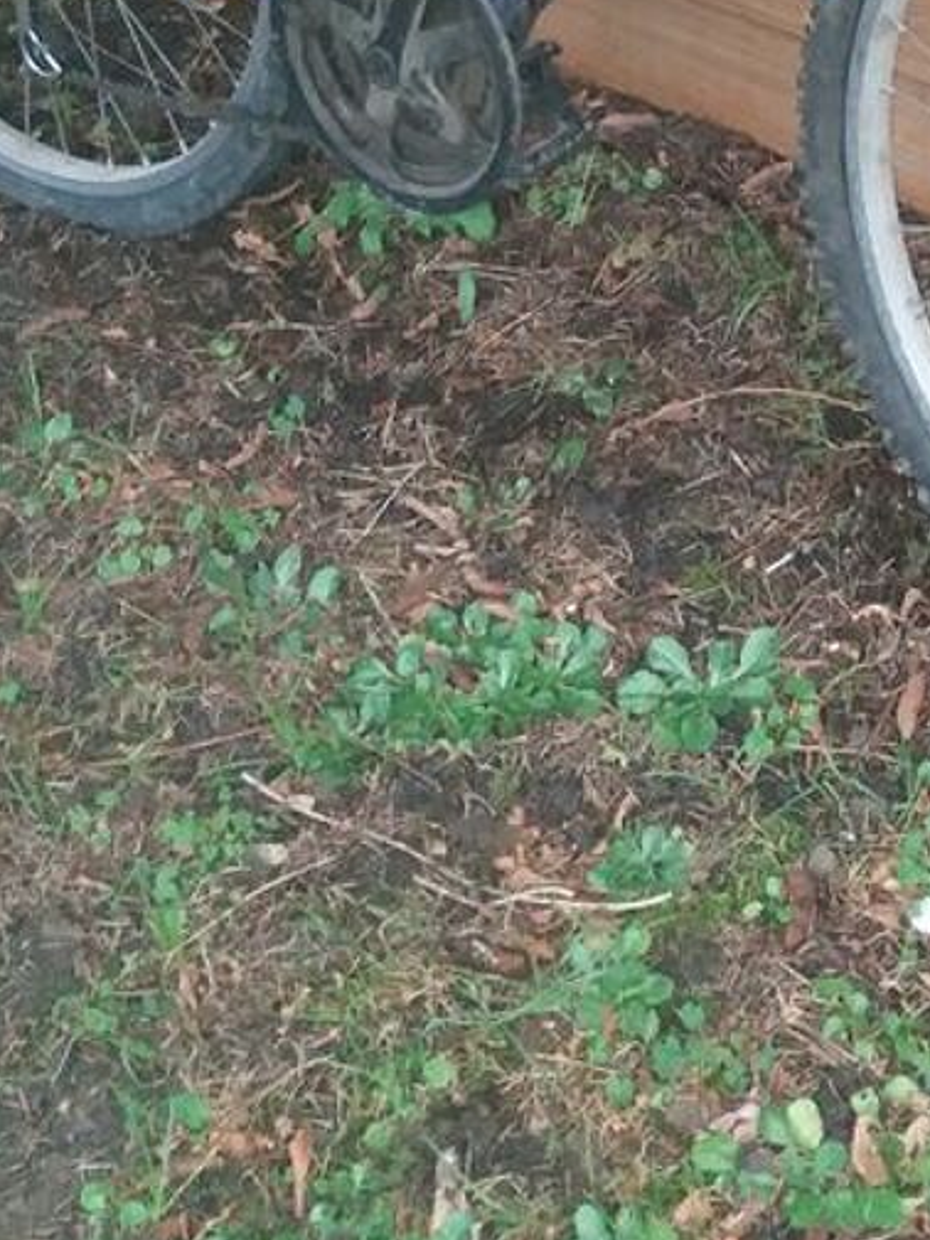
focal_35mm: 74
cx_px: 868
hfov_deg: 19.5
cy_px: -87
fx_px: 2651
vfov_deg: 24.7
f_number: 1.9
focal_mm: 3.7
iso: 160
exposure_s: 1/23
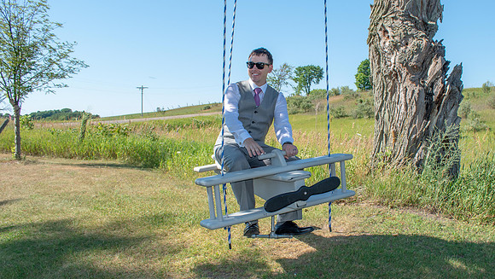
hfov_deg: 53.1
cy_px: 161
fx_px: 492
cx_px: 295
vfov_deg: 31.6
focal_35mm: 37
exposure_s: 1/200
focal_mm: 20
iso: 100
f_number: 9
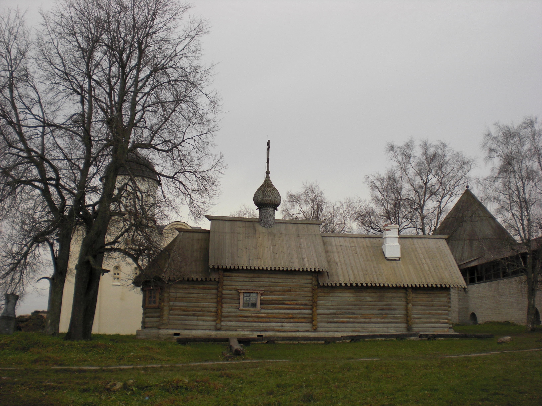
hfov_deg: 49.0
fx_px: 595
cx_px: 271
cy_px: 203
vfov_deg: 37.7
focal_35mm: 38
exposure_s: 1/160
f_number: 3.1
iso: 64
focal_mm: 6.3
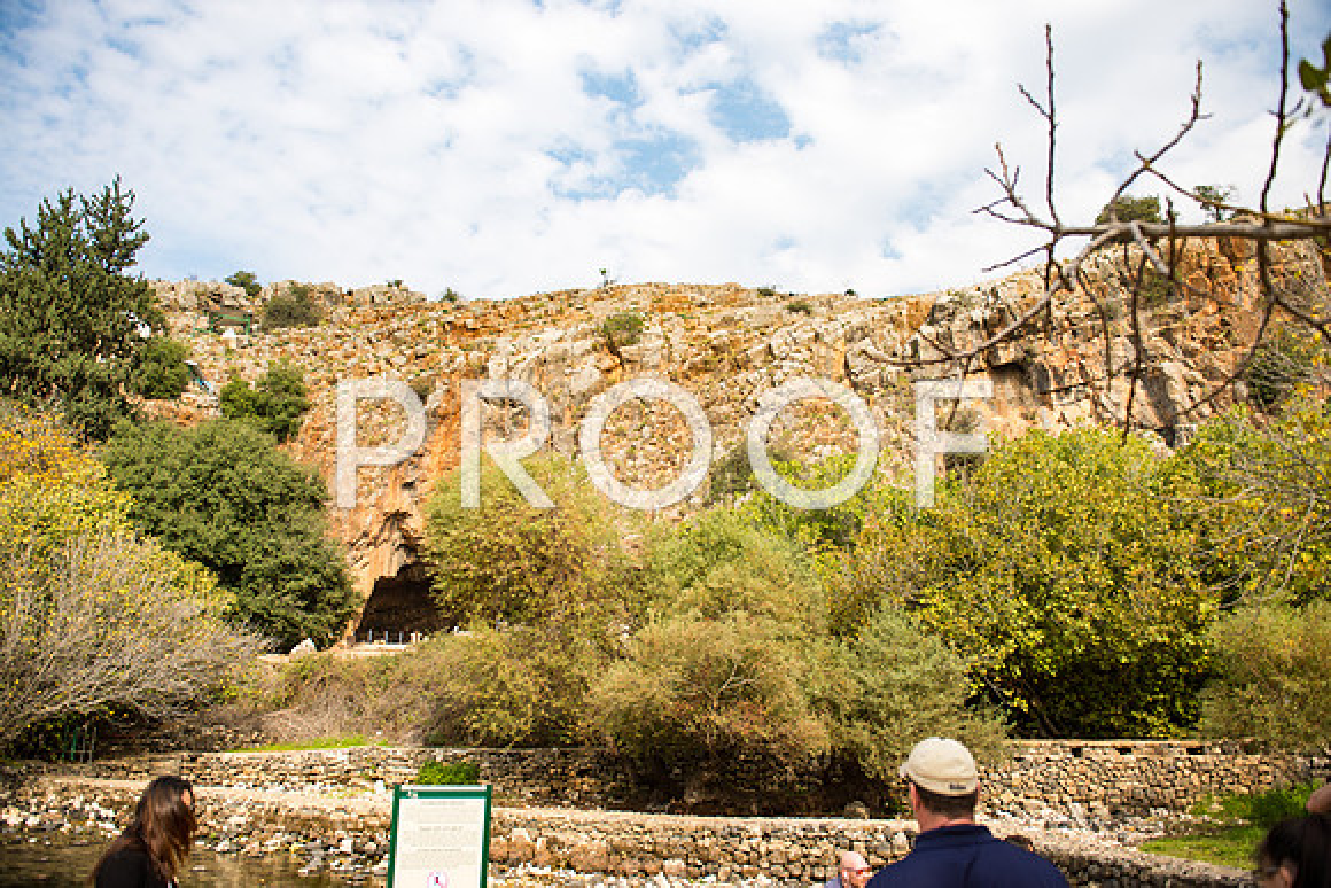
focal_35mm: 24
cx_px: 666
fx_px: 887
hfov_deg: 73.7
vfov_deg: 53.2
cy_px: 444
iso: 100
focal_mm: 24
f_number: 2.8
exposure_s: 1/1250
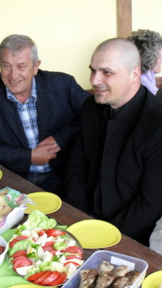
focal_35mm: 56
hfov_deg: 21.3
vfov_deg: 37.2
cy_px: 143
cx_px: 111
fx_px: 428
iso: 80
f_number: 2.8
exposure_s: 1/45
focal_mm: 6.3
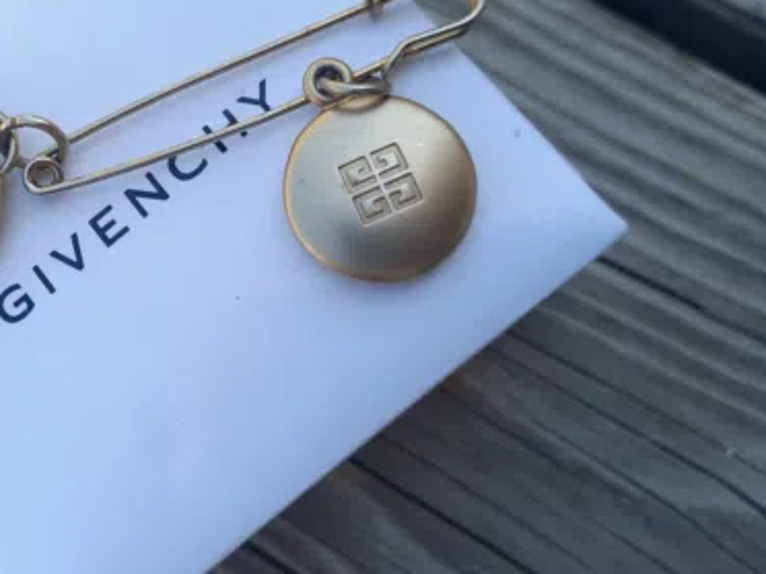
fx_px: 952
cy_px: 212
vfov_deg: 33.4
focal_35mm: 43
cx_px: 202
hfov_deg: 42.6
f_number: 1.8
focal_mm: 4.65
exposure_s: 1/319
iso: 50
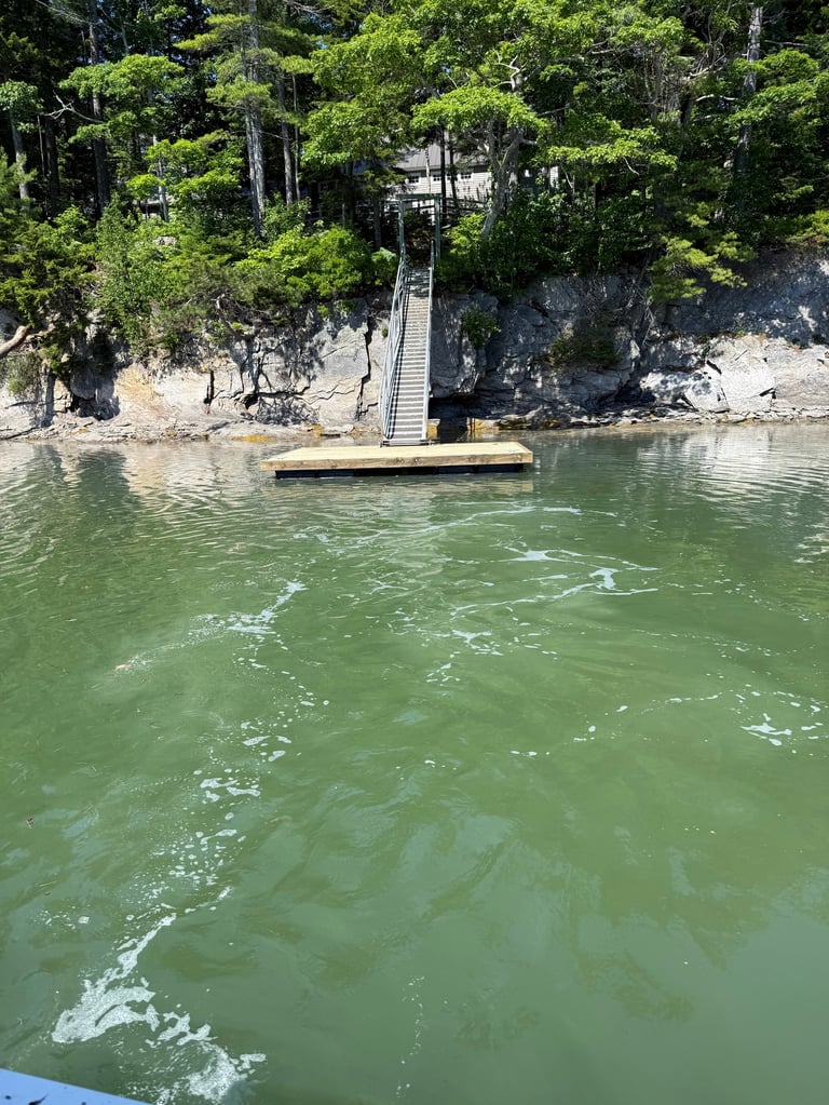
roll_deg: +2.2
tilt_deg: -13.5
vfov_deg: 71.6
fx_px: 766
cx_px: 414
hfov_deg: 56.8
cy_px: 552
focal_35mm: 24
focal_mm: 6.76
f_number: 1.78
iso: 80
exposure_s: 1/2370
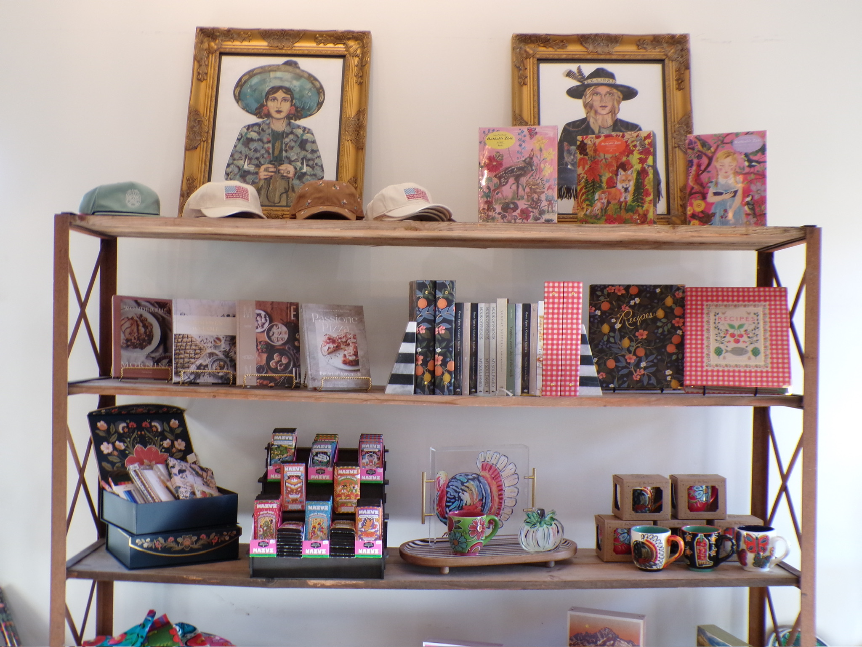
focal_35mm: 37
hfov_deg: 50.1
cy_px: 324
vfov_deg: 38.7
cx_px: 431
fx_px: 921
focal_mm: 6.6
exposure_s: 1/25
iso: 200
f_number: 3.3
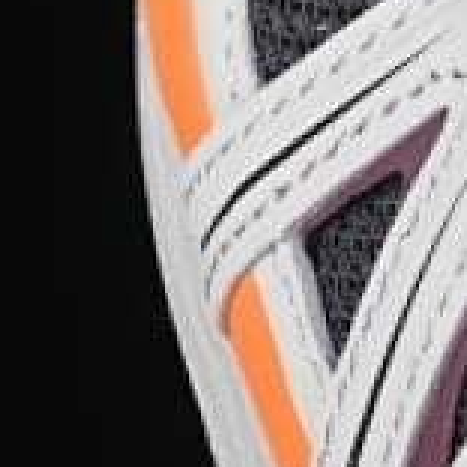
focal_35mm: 442
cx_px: 904
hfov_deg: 3.9
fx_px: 6746
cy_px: -401
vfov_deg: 3.9
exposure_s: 1/80
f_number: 7.1
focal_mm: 50
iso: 160
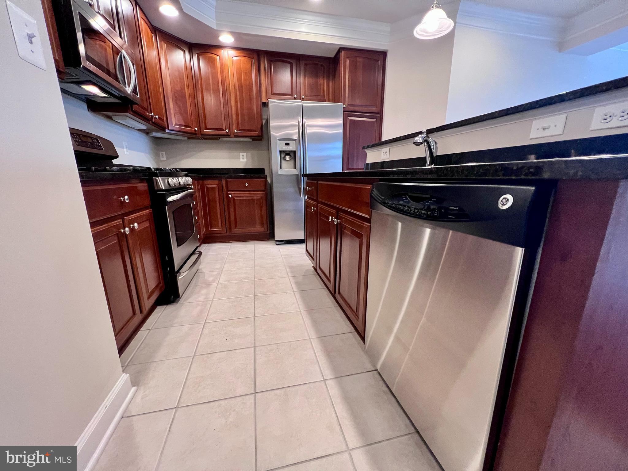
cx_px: 314
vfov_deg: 89.9
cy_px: 236
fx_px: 236
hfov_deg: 106.2
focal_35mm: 13
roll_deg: +0.4
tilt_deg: -13.8
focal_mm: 1.57
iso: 400
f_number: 1.8
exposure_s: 1/60
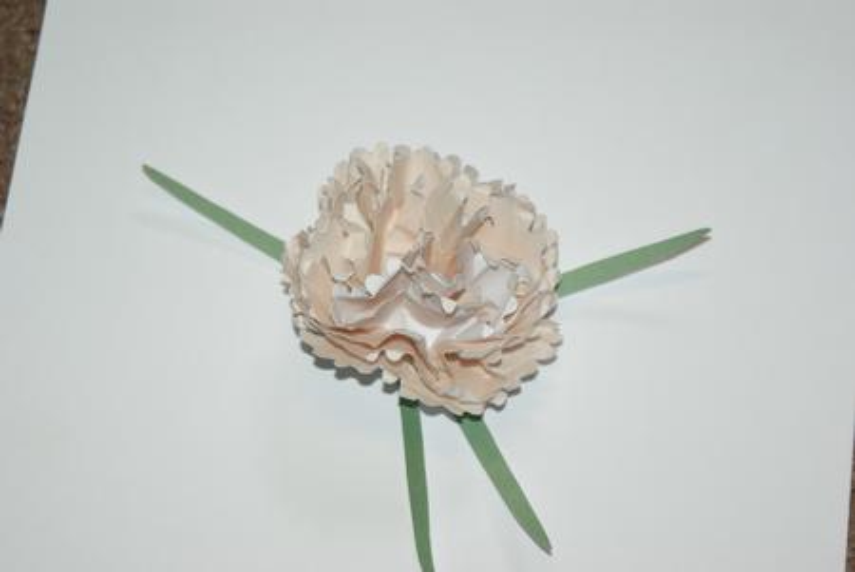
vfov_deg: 13.1
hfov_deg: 19.4
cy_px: 286
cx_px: 428
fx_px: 2496
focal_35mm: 105
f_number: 5.6
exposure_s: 1/125
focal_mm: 70
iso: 400
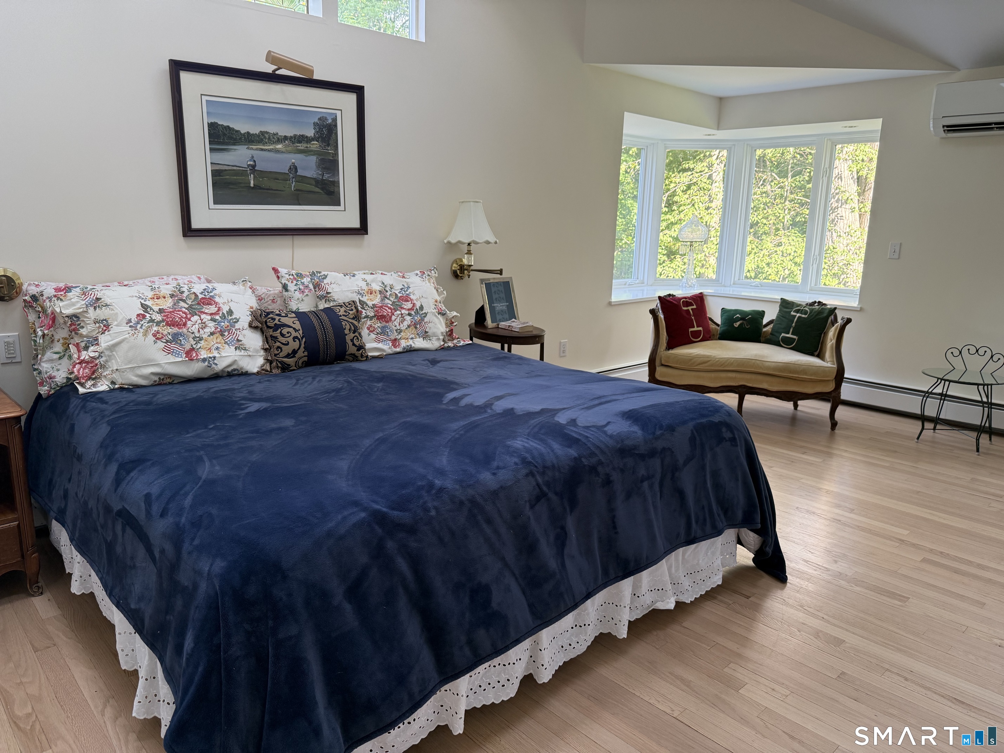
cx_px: 502
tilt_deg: -11.6
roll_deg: -1.7
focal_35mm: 24
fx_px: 696
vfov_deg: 56.8
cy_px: 376
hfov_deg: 71.6
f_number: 1.78
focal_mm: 6.76
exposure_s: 1/121
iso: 200
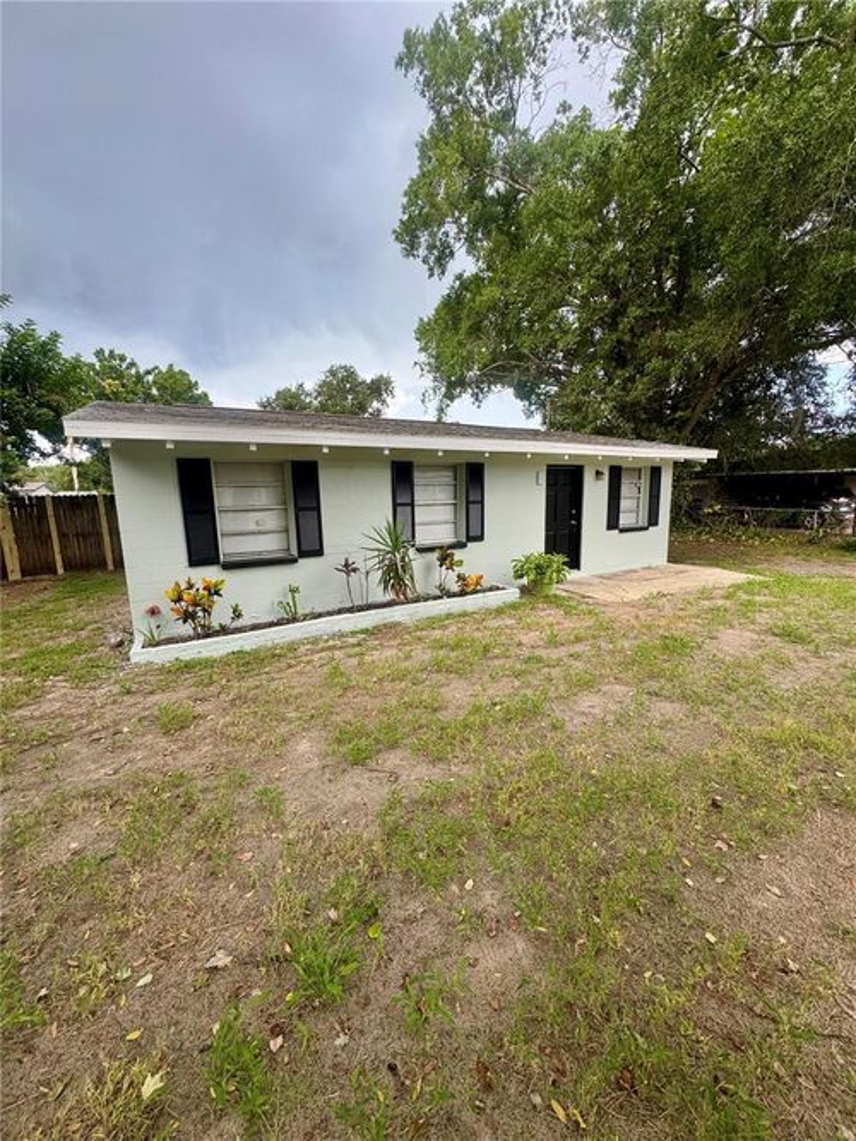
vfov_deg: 102.1
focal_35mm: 14
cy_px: 570
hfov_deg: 85.7
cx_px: 428
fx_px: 462
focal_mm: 2.22
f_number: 2.2
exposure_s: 1/272
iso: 40
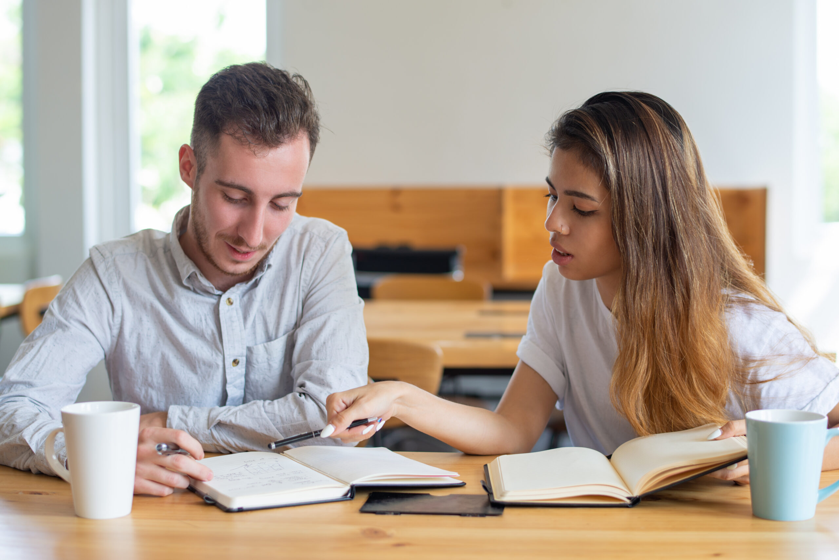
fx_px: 1352
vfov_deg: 23.4
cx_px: 420
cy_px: 280
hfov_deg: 34.5
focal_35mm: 58
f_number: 2.5
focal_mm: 58
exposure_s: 1/125
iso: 100
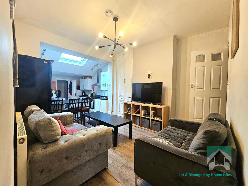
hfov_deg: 106.2
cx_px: 124
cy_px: 93
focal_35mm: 13
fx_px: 93
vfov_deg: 89.9
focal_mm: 2.2
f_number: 2.2
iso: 200
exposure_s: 1/50.3
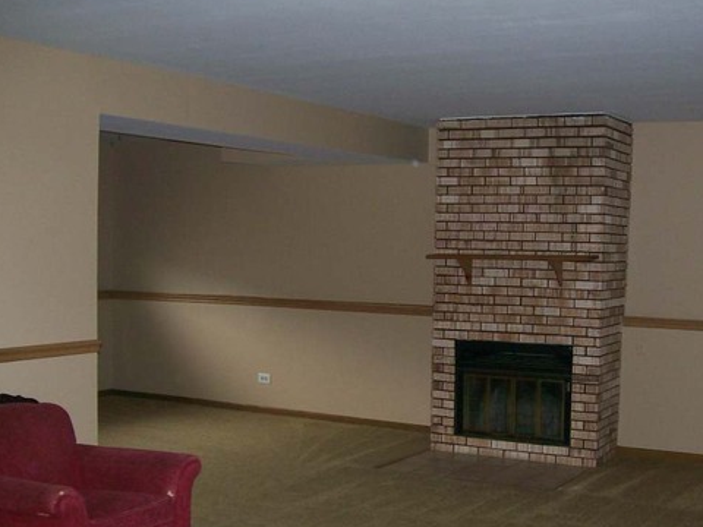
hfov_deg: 39.3
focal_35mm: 48
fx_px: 975
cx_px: 460
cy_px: 329
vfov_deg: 30.1
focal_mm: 6
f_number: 2.7
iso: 140
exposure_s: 1/64
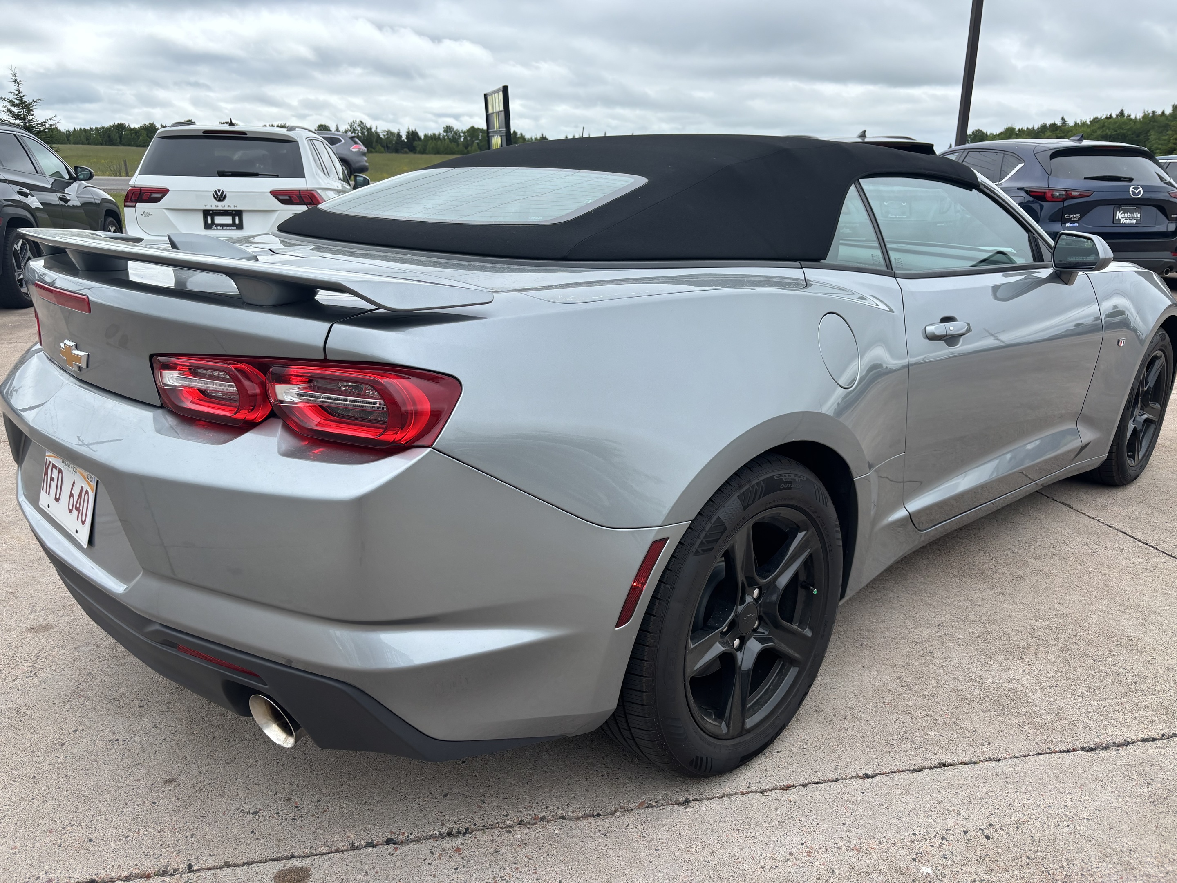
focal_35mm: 26
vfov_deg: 53.1
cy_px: 442
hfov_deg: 67.3
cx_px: 588
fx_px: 884
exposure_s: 1/1695
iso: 50
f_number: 1.6
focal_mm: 5.96
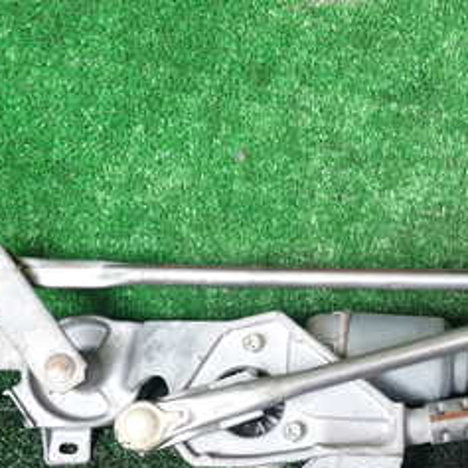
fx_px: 857
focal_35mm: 56
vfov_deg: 30.3
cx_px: 436
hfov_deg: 29.1
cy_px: 318
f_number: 2
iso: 125
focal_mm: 4.5
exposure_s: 1/60
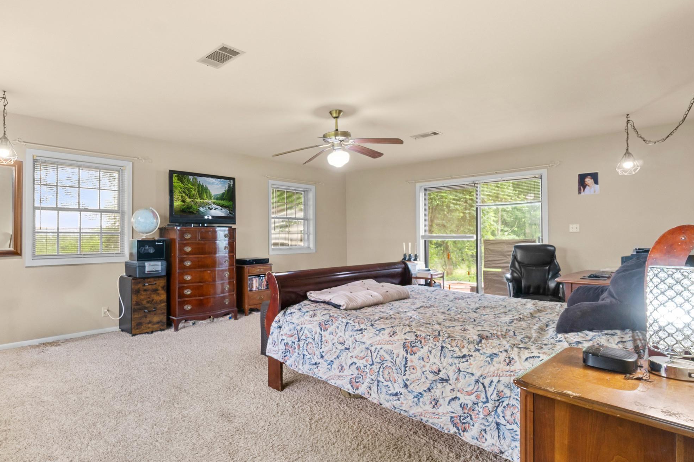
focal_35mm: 19
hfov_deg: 86.2
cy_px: 237
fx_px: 366
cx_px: 291
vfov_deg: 64.5
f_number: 9
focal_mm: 10
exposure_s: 1/2
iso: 250
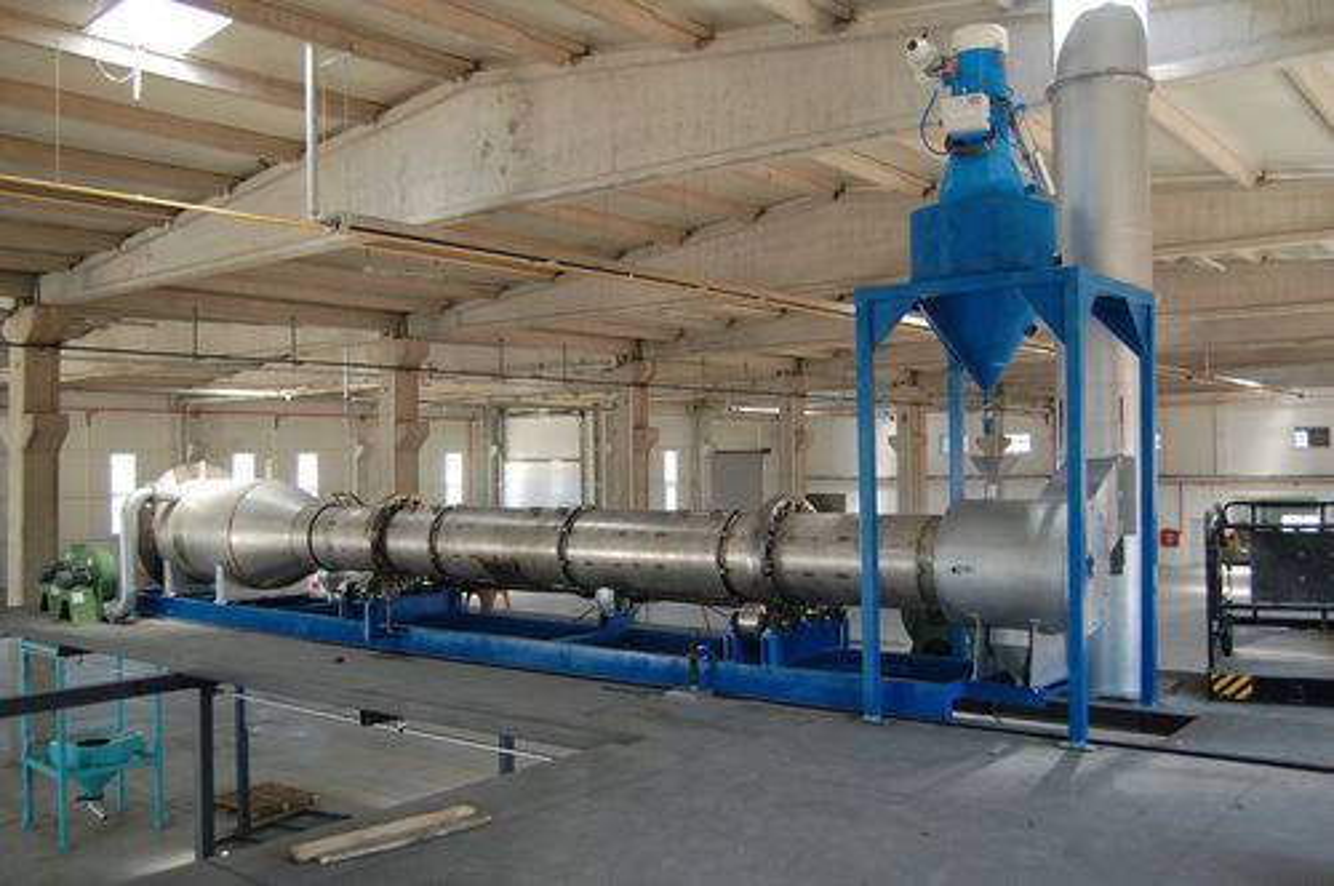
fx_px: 1221
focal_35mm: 33
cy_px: 443
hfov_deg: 57.3
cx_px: 667
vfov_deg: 39.9
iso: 400
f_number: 4.5
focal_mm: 22
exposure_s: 1/80
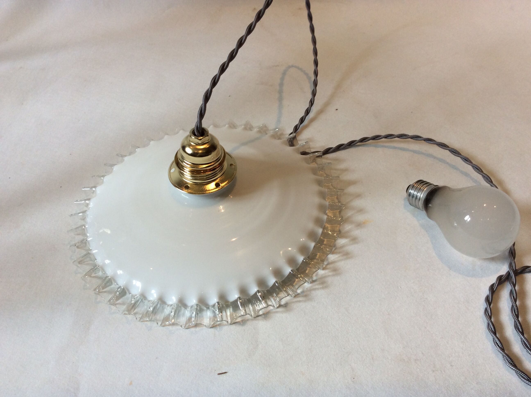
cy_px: 198
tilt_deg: -47.4
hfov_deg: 56.9
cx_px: 266
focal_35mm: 32
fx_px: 490
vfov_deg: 44.1
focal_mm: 3.3
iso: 40
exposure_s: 1/33
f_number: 2.4
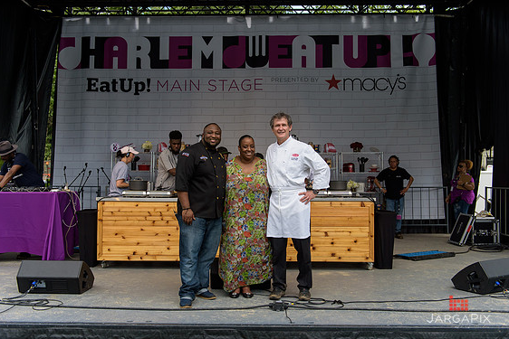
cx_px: 251
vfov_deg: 40.0
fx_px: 467
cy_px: 168
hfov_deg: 57.2
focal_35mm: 33
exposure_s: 1/1600
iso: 200
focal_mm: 32
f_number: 3.2
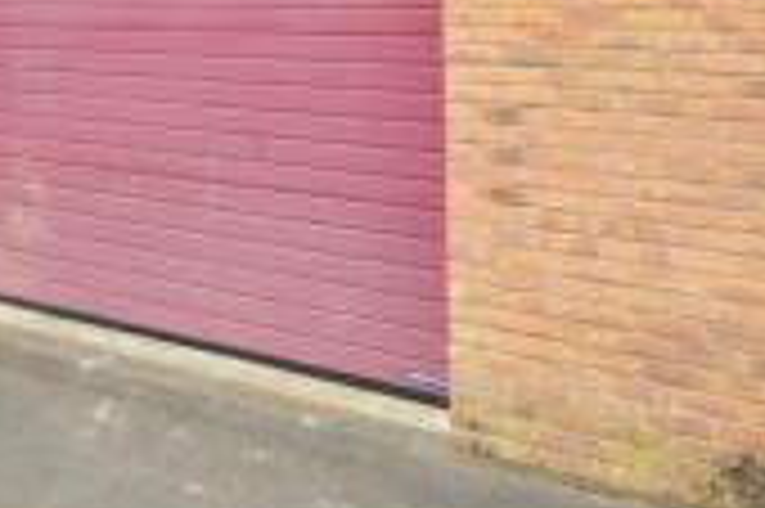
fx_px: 892
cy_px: -151
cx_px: 194
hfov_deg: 44.9
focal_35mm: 42
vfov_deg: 26.9
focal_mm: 10
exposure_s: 1/500
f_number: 11
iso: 400
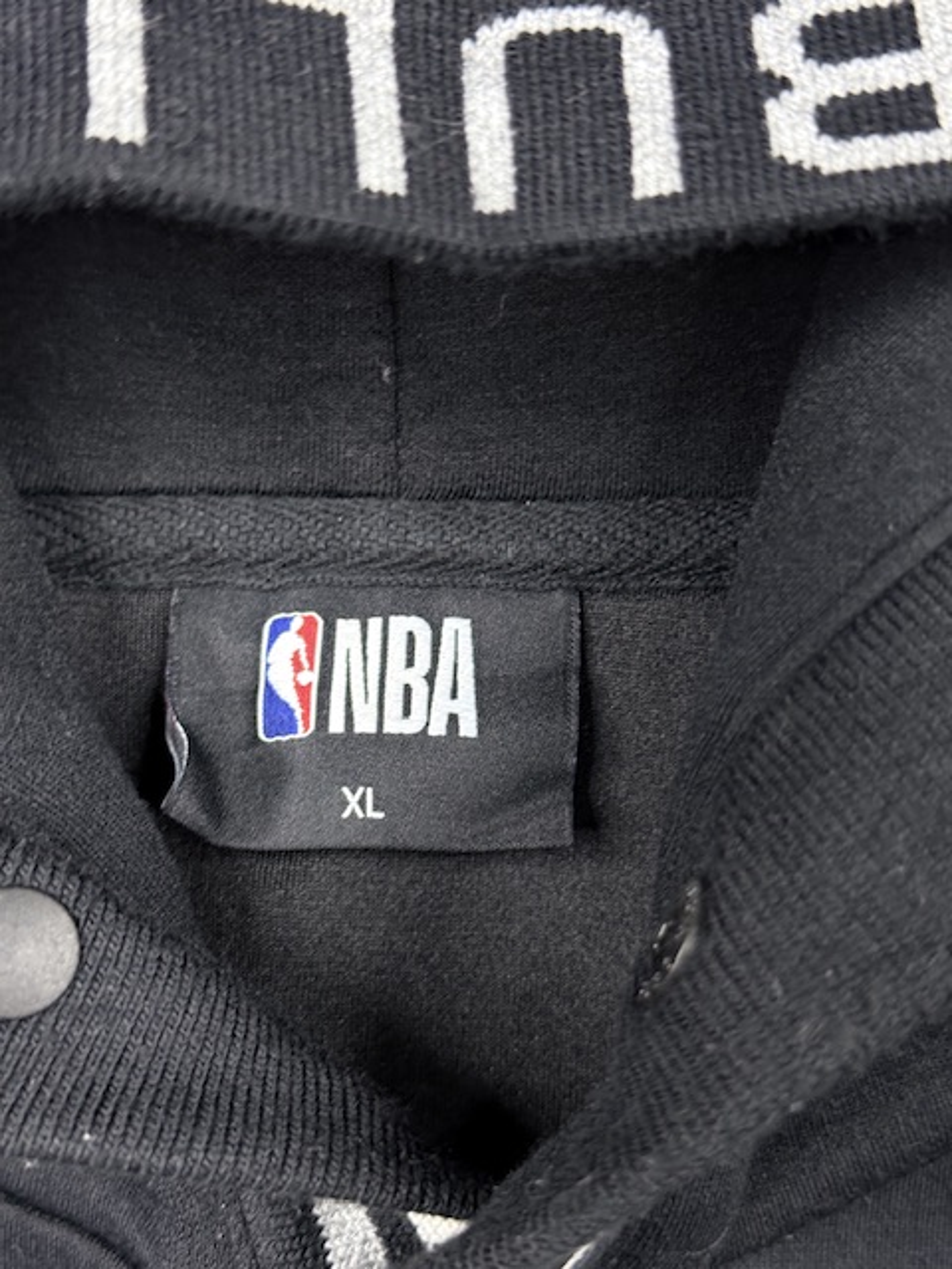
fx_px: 1760
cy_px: 634
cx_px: 476
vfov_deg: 39.7
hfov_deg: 30.3
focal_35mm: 48
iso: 125
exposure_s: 1/50
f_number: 1.78
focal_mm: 6.76
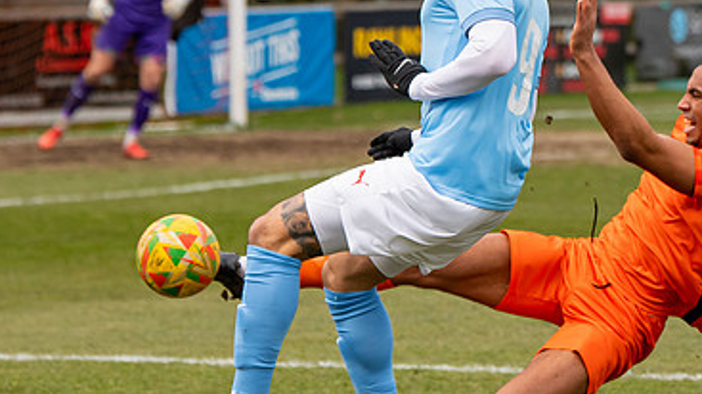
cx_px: 474
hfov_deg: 7.1
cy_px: 145
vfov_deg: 4.0
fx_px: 5693
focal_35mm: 306
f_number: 4
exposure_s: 1/1600
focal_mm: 122
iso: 500
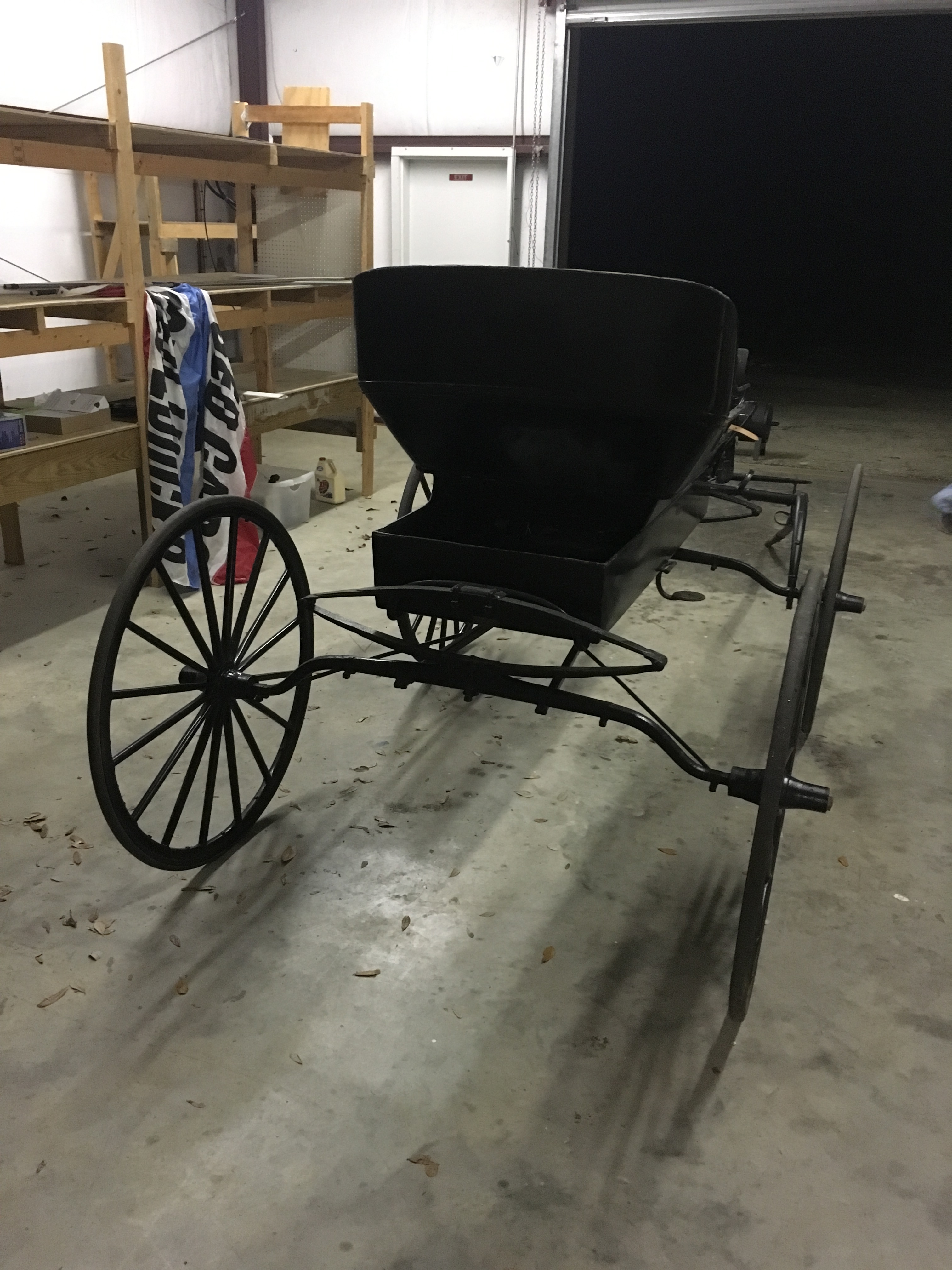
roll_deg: -1.4
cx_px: 476
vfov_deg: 61.7
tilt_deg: -20.8
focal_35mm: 29
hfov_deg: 48.2
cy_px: 635
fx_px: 1063
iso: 320
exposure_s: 1/15
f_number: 2.2
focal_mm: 4.15
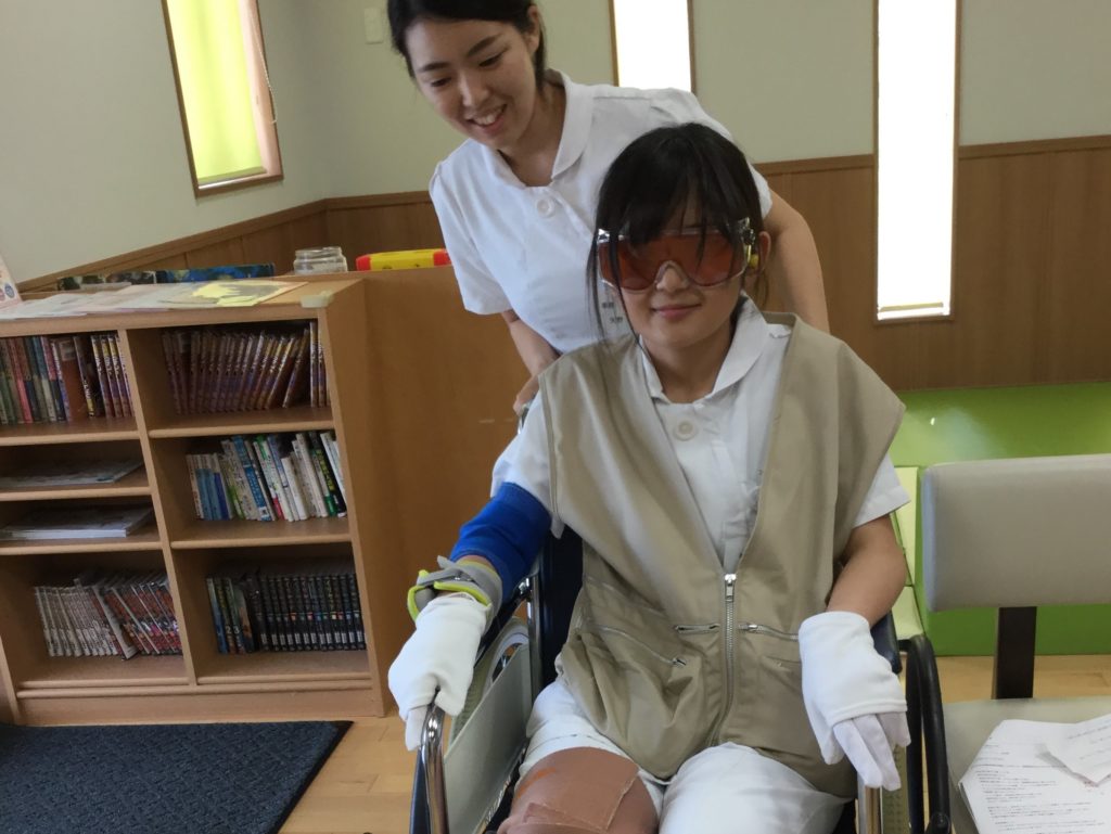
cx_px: 556
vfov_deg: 45.5
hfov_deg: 58.3
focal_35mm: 31
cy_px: 417
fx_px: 995
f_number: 2.4
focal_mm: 3.3
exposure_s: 1/40
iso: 25
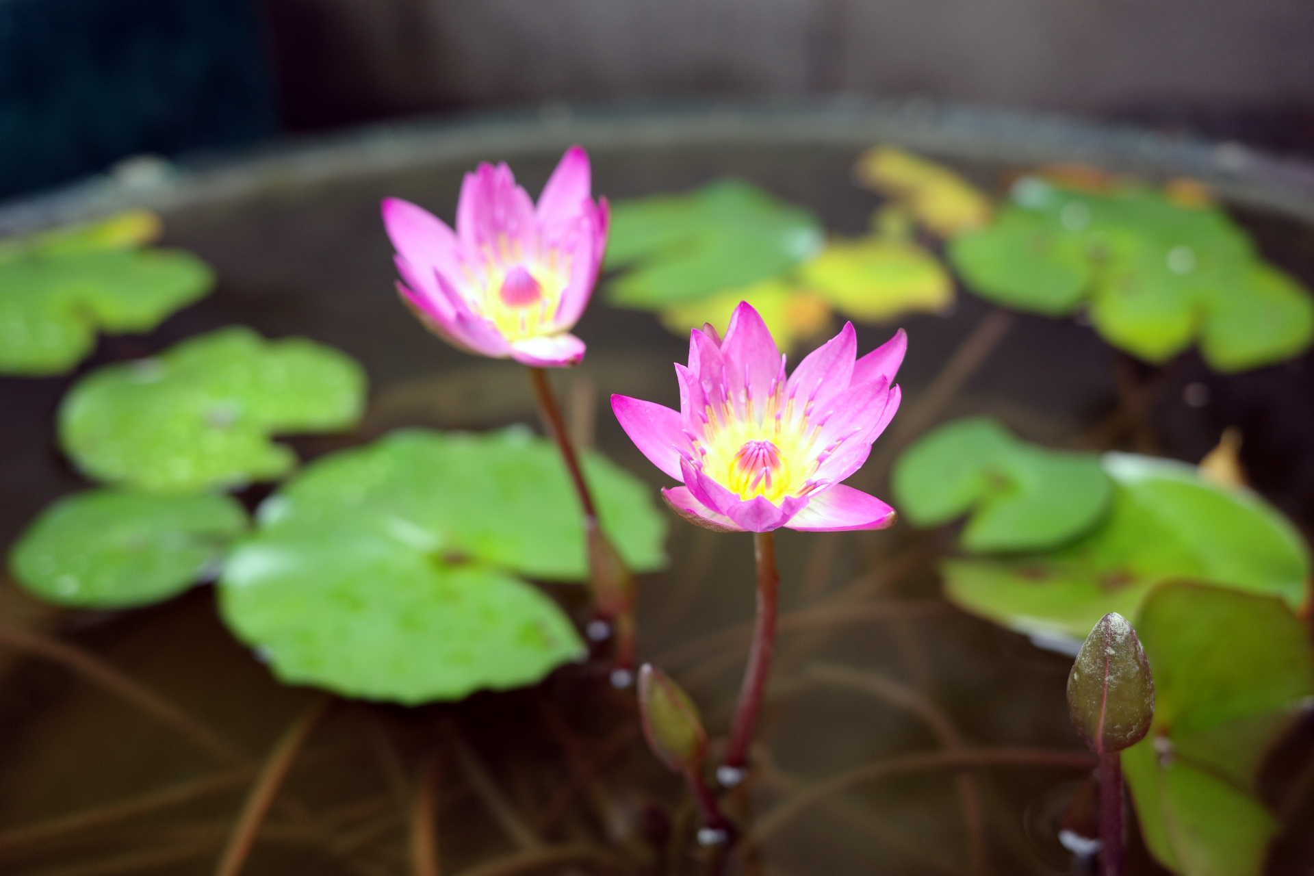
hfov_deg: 48.5
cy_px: 438
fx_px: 1460
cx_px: 657
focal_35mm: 40
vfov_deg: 33.4
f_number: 2.8
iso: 200
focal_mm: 26
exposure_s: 1/100
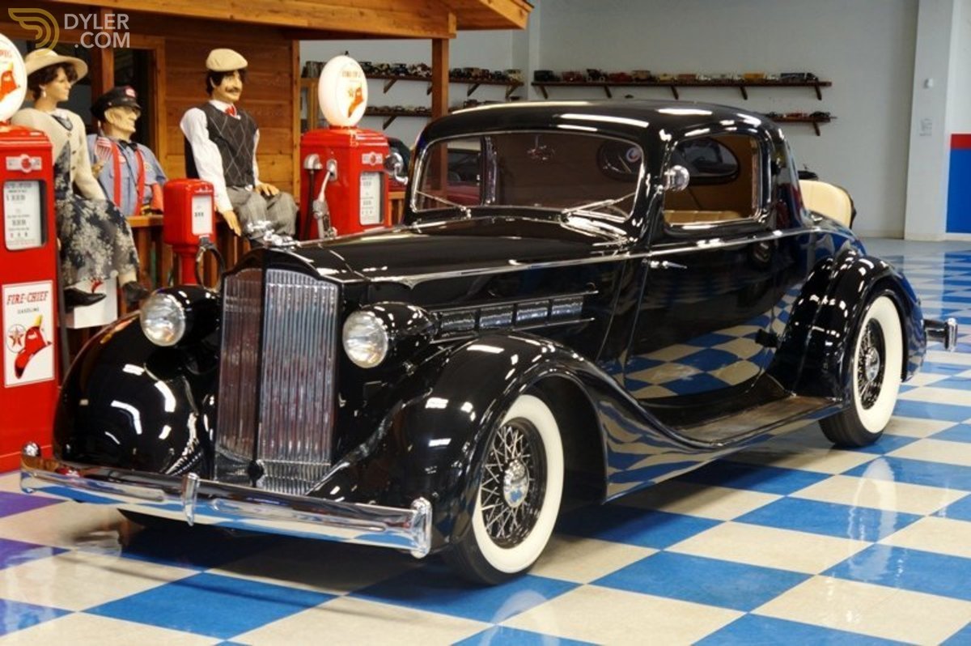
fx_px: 1819
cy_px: 323
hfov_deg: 29.9
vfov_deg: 20.1
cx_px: 486
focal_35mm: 68
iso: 1000
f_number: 5
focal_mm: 45
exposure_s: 1/80
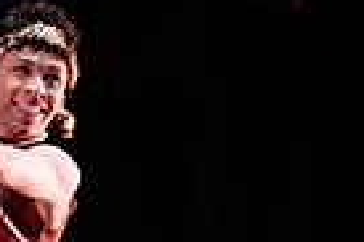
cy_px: 484
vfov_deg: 11.2
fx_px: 1111
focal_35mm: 110
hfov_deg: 18.0
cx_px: -26
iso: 1000
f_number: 1.4
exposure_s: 1/640
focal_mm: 24
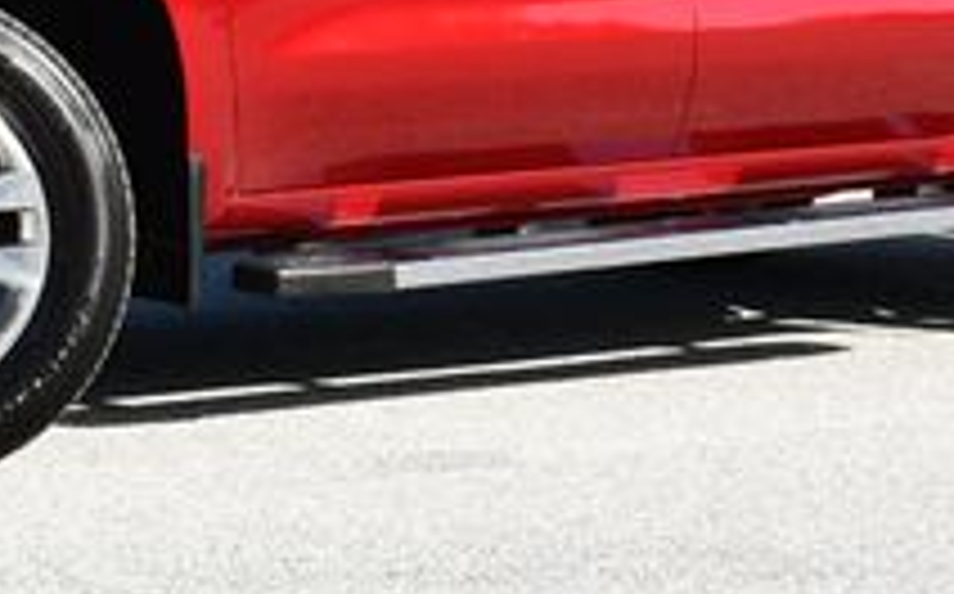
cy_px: -292
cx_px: 238
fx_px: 3844
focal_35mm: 148
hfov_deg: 14.1
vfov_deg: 8.6
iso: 200
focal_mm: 24
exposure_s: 1/250
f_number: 8
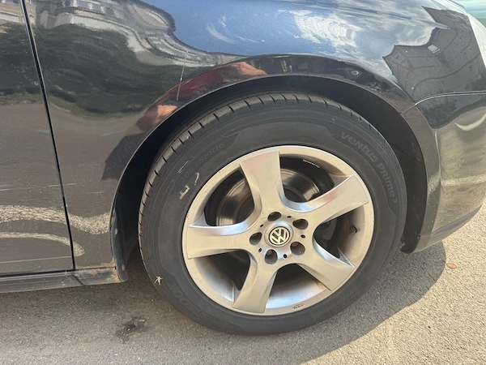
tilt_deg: -24.7
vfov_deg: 56.8
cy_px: 182
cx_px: 243
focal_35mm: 24
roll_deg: +1.5
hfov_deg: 71.6
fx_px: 337
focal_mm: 6.76
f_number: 1.78
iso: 80
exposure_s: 1/888
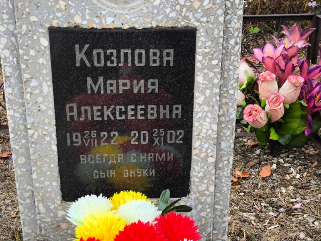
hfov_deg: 38.2
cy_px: 120
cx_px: 160
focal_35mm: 50
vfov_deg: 29.1
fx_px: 464
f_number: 1.7
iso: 64
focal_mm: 4.71
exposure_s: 1/120
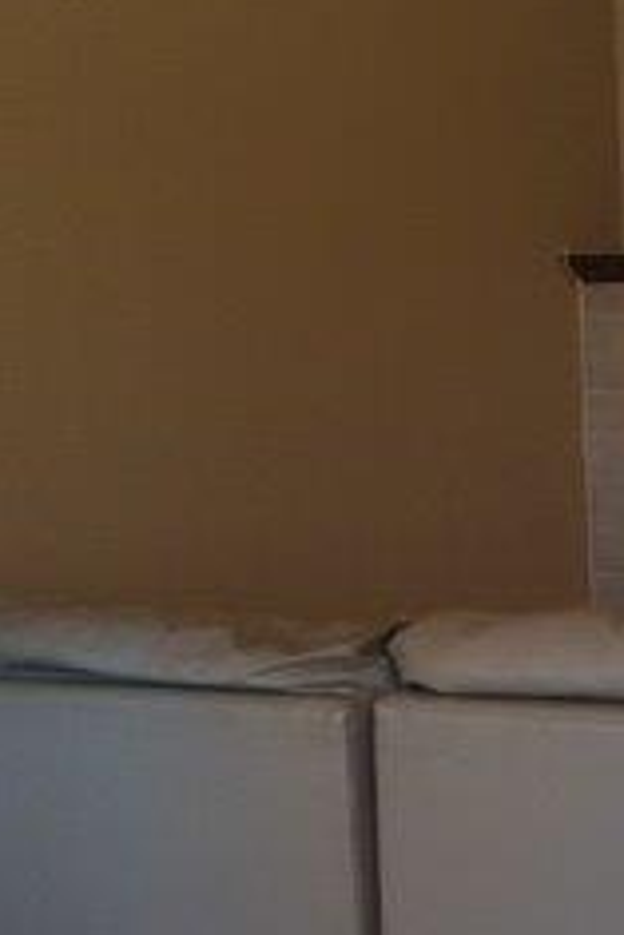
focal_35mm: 82
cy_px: 585
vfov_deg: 24.7
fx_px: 2129
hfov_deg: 15.1
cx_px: 1010
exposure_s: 1/30
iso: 80
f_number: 2.2
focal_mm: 4.15
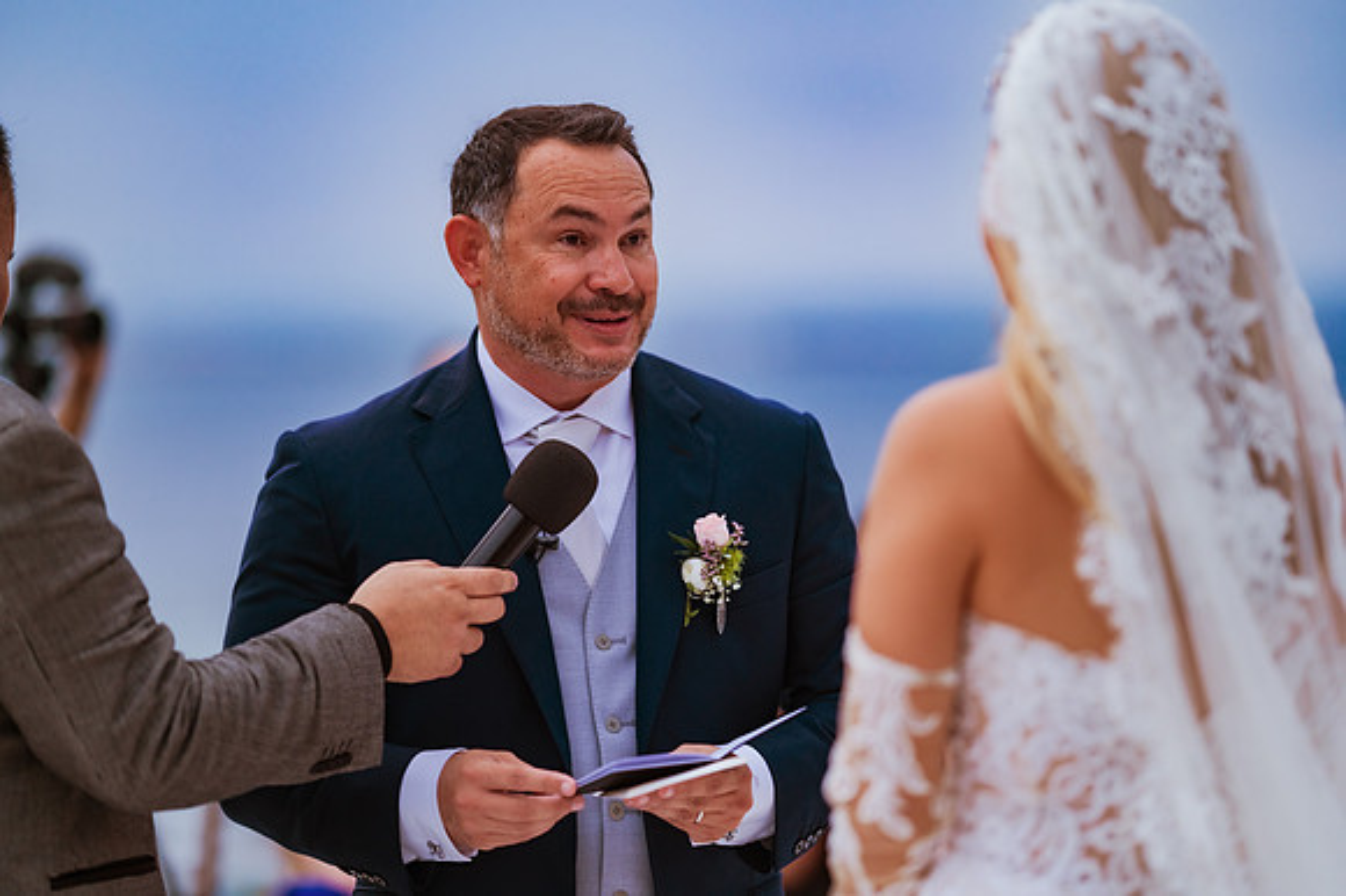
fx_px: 5044
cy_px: 448
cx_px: 673
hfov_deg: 15.2
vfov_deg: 10.1
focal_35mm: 135
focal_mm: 135
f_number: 1.8
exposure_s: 1/1250
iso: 800
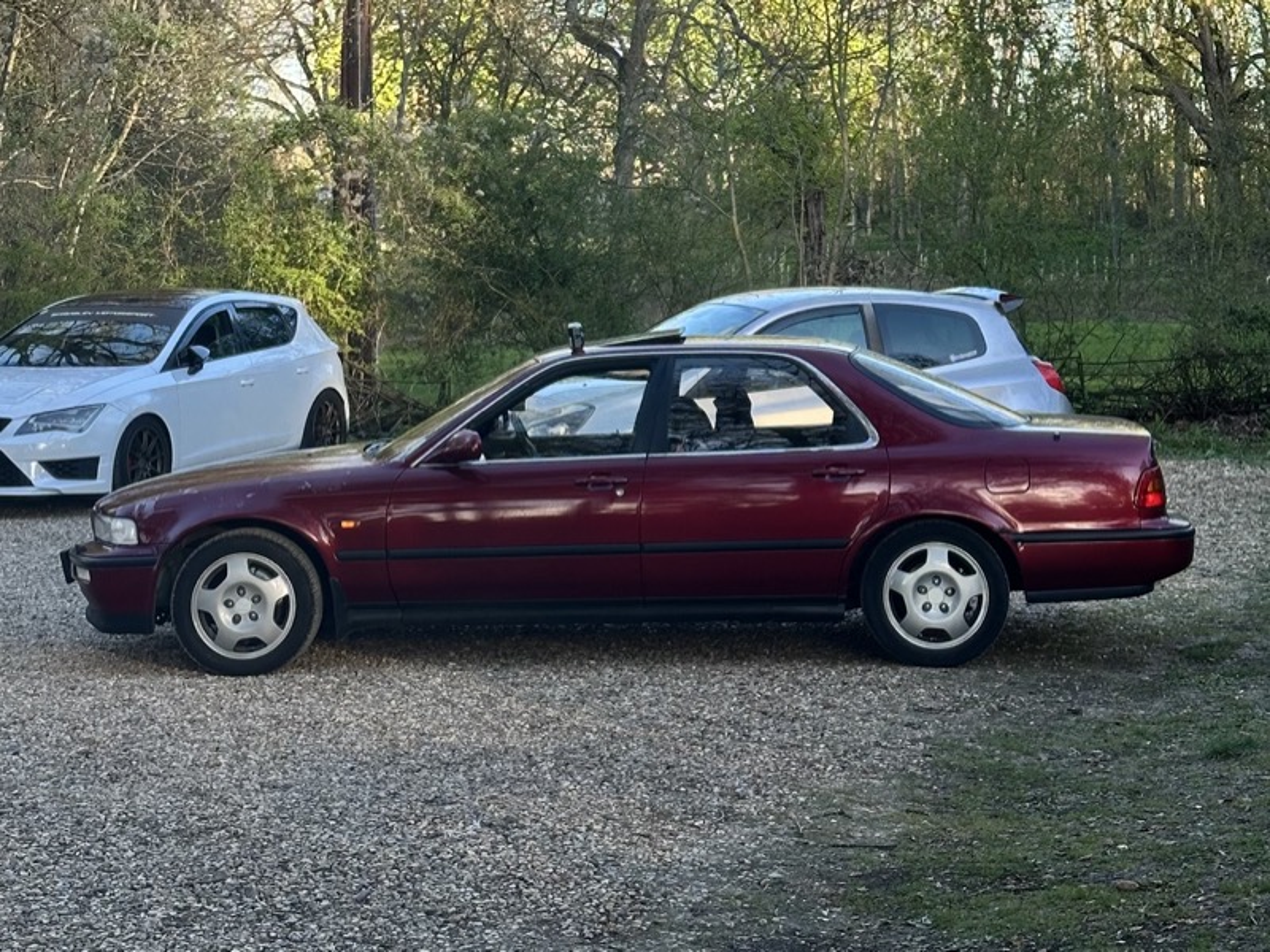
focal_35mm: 48
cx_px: 635
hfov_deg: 39.7
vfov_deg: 30.3
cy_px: 476
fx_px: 1761
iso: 64
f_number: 1.78
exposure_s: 1/341
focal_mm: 6.86
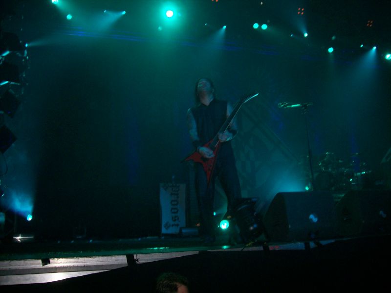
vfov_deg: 39.6
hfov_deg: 51.4
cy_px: 146
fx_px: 406
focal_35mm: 36
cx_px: 196
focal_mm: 6
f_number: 2.7
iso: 80
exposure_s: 1/64
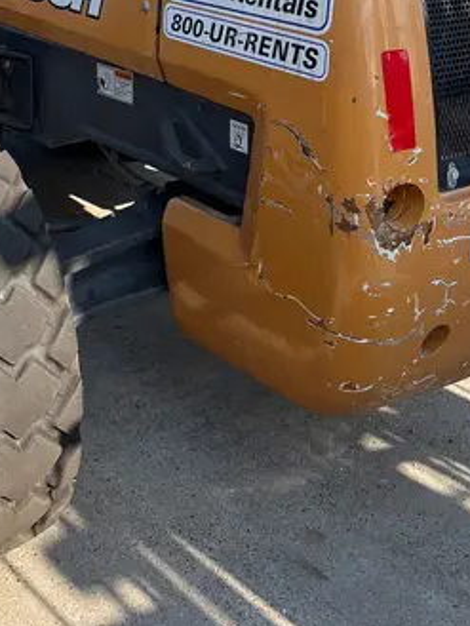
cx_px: 127
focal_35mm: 58
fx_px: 1049
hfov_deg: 25.0
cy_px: -68
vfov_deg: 29.8
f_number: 1.6
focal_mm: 5.1
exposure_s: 1/1672
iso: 50
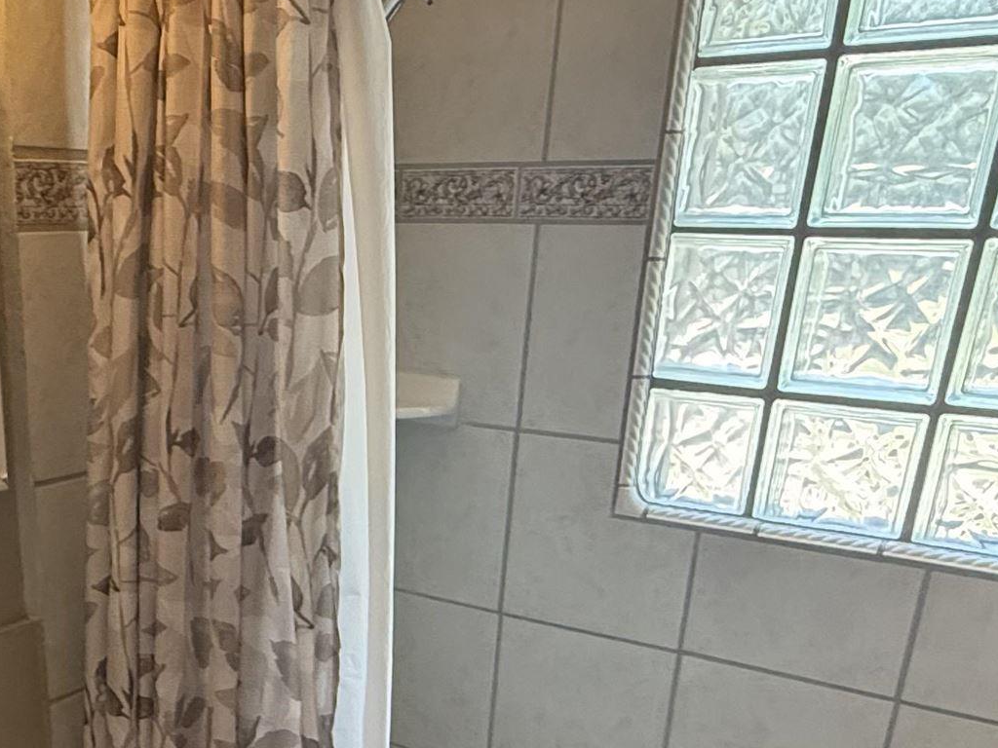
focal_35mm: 42
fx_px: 1211
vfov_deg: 31.9
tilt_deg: -23.4
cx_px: 228
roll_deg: +0.8
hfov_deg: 43.1
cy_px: 732
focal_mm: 2.22
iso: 500
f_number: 2.2
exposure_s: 1/120
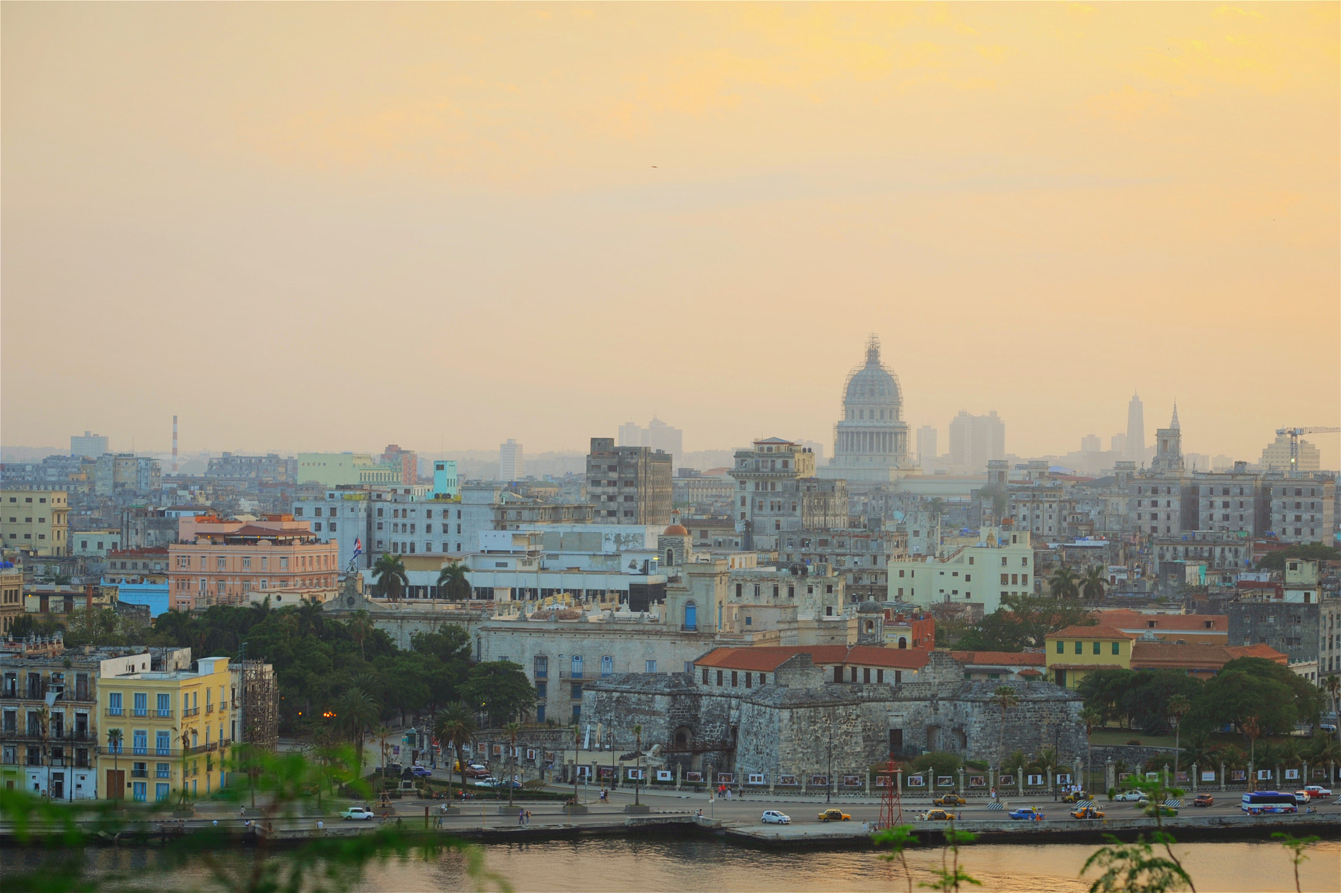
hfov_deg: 19.5
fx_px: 3910
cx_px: 670
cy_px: 446
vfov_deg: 13.0
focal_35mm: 105
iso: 200
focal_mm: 105
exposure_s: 1/100
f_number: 5
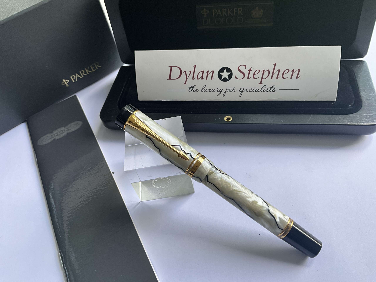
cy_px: 141
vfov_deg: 48.2
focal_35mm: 29
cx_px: 188
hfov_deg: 61.7
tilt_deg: -50.9
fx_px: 315
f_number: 1.8
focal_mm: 3
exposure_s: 1/122
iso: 50
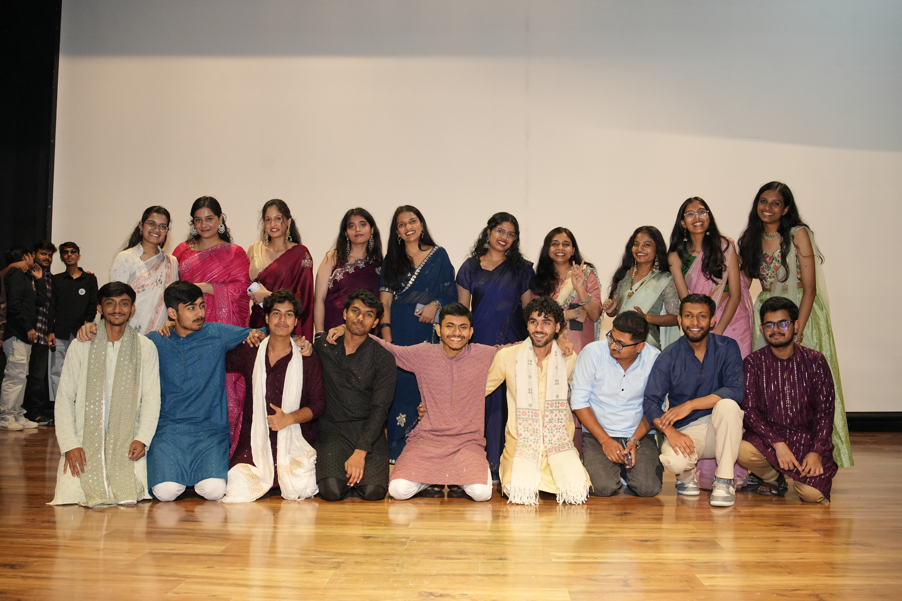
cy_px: 300
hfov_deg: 54.4
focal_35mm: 35
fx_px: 877
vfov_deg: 37.9
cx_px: 451
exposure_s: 1/200
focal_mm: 35
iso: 4000
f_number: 5.6
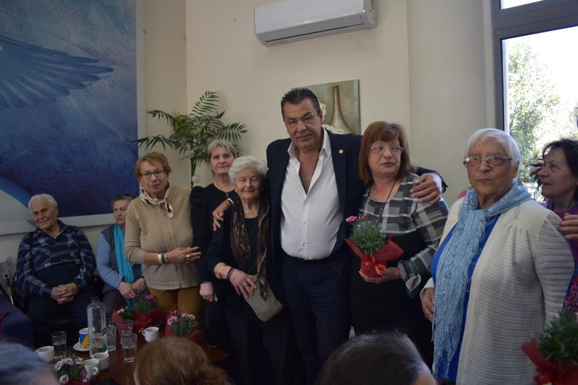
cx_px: 289
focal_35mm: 27
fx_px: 434
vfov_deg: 47.9
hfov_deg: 67.4
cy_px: 192
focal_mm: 18
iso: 360
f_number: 3.5
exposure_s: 1/125
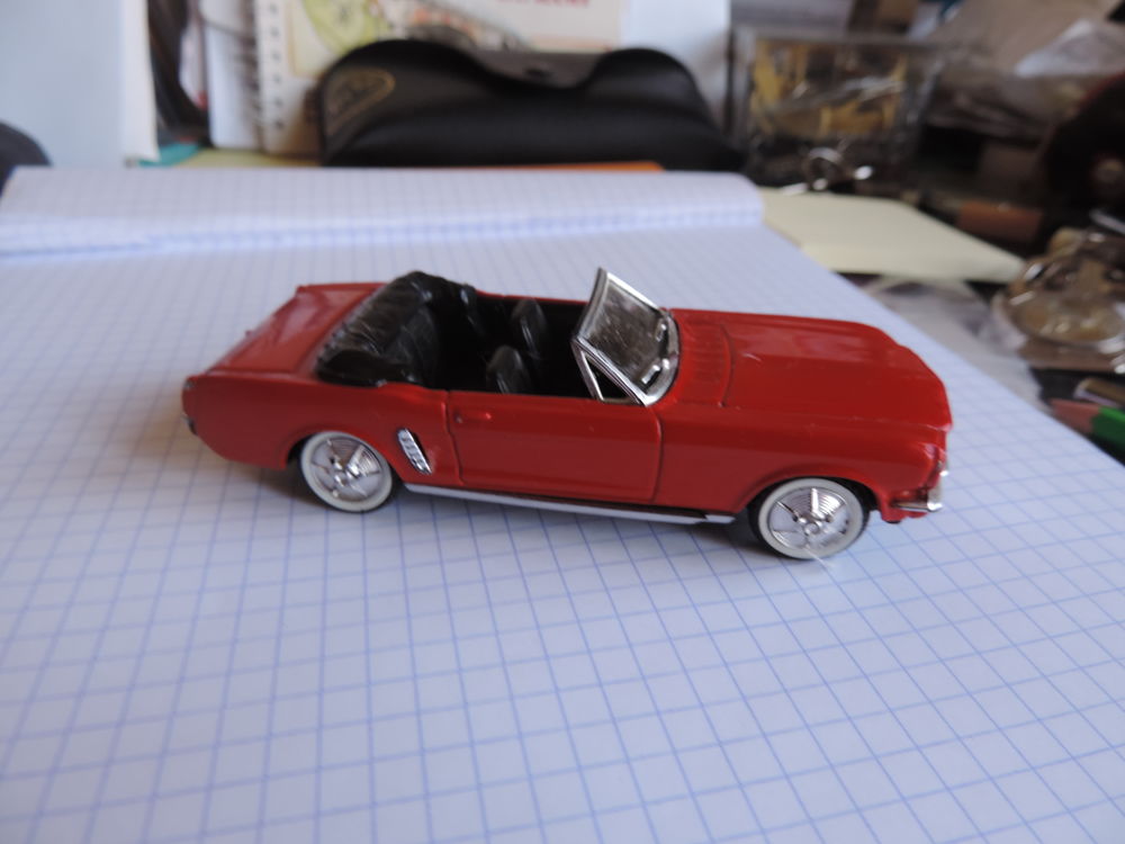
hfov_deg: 71.6
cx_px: 562
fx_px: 780
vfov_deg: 56.8
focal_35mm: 24
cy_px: 422
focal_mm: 4.3
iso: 110
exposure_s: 1/30
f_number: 3
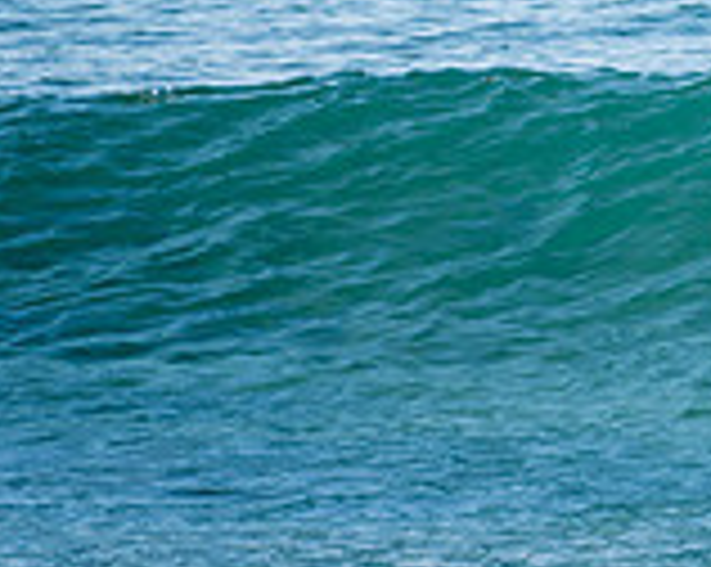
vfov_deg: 0.7
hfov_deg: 0.9
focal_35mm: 2067
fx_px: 43442
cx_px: 1316
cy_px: 167
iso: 31
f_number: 6.3
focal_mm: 500
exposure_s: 1/250
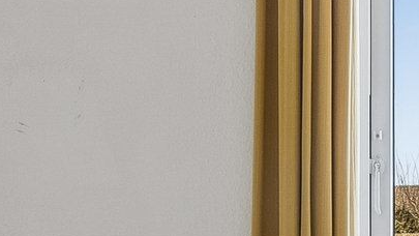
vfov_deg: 7.4
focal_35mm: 163
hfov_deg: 13.0
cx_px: 438
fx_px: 1811
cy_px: 275
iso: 200
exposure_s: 1/25
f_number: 8
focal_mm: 14
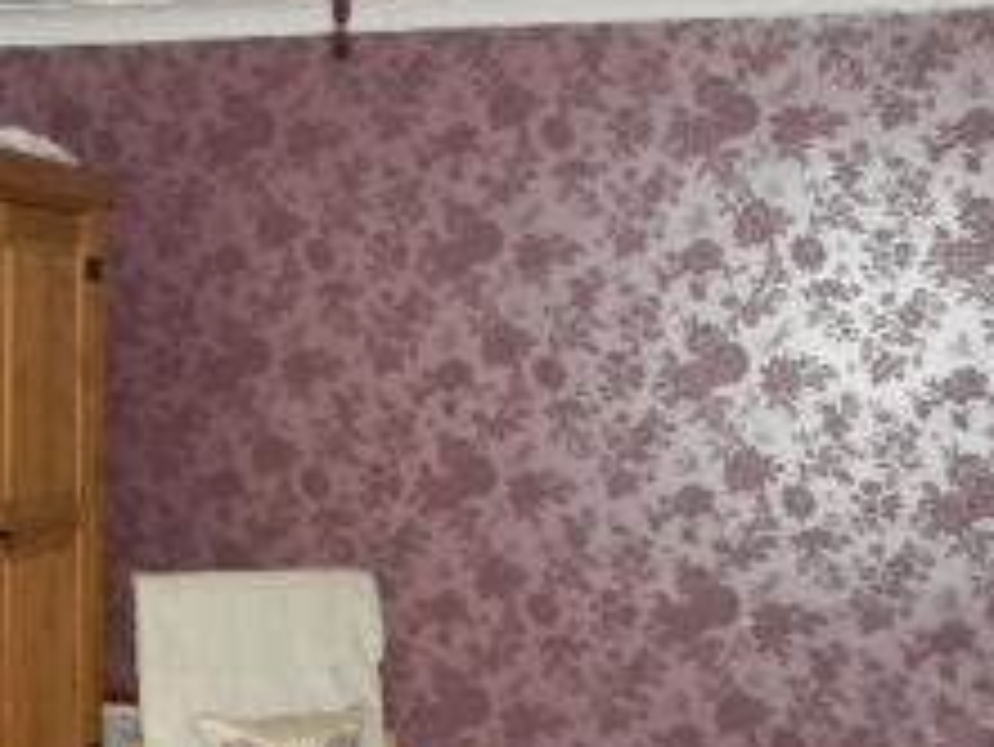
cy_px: 497
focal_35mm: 66
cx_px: 160
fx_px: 1896
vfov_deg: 22.2
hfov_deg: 28.6
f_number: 3.1
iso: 250
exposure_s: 1/30
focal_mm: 4.5
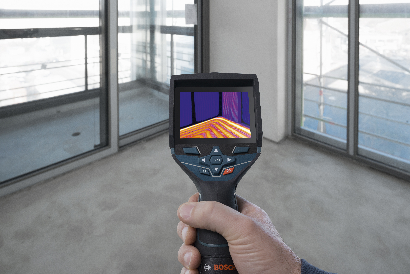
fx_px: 216
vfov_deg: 64.6
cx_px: 205
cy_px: 137
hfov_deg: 86.9
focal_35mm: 19
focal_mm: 19
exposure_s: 1/50
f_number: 9
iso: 640
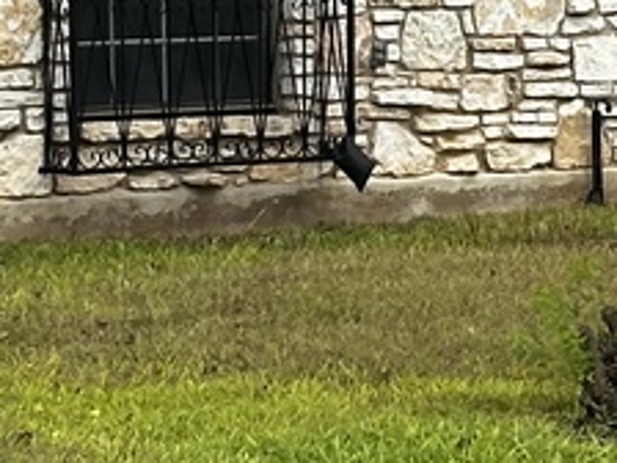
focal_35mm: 308
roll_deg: +0.7
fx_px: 5490
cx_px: 746
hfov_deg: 6.4
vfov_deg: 4.8
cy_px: 165
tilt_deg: -3.5
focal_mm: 6.86
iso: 64
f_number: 1.78
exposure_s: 1/1541
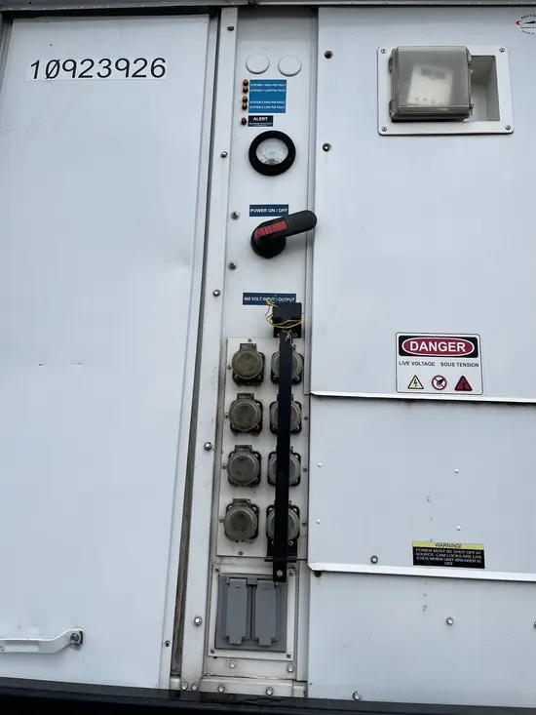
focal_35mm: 26
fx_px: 537
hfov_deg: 53.1
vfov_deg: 67.3
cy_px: 358
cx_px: 268
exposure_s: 1/680
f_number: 1.6
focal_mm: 5.1
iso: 50
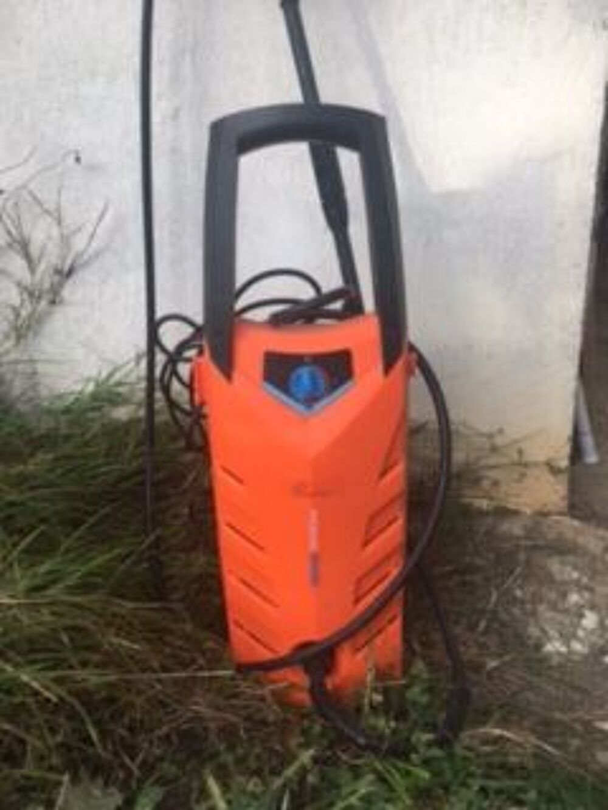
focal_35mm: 29
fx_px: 679
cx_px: 304
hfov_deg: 48.2
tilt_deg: -23.4
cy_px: 405
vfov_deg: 61.7
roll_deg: +3.1
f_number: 2.2
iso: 25
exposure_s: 1/296
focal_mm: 4.15
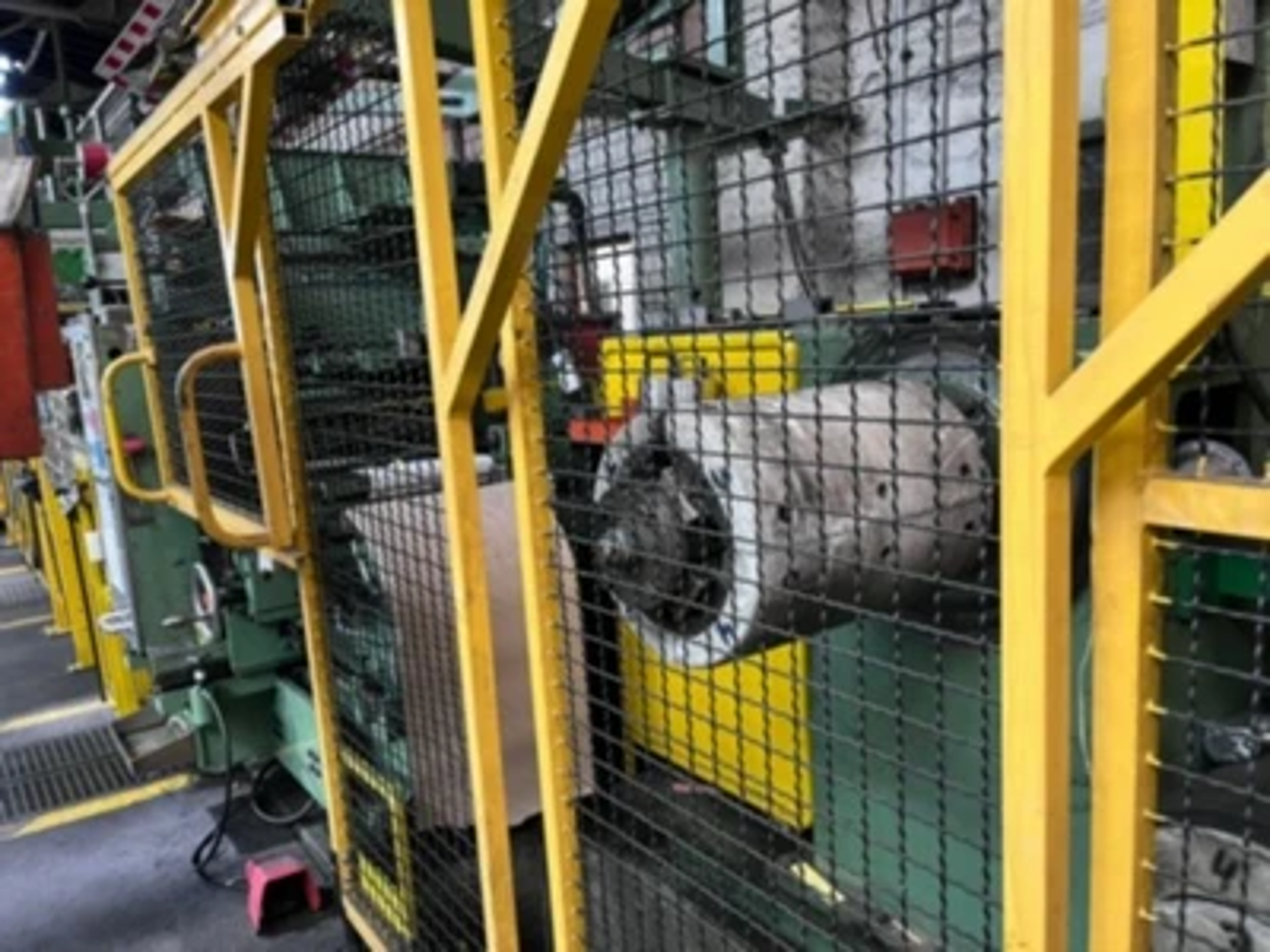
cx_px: 635
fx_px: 954
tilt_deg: -11.0
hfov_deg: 67.3
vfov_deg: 53.1
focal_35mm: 26
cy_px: 476
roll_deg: +3.4
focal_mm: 5.1
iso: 400
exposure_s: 1/60
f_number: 1.6
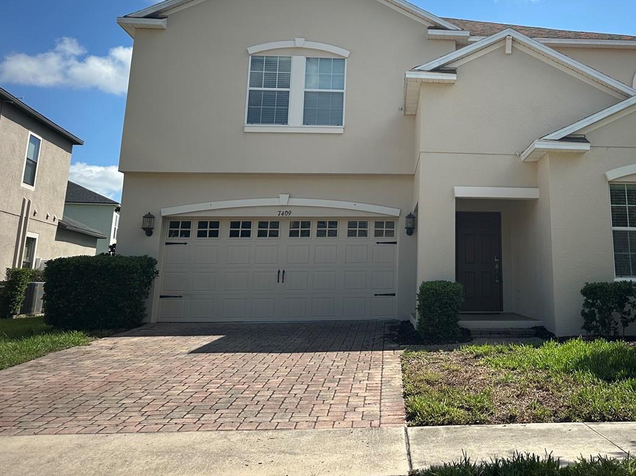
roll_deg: -2.2
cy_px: 117
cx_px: 455
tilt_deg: +12.7
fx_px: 680
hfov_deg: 48.7
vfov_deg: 37.7
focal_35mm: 37
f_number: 1.78
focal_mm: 6.86
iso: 80
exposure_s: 1/4762
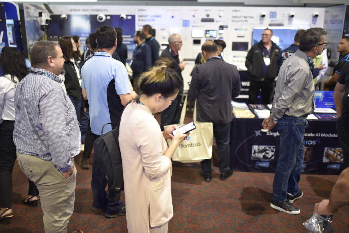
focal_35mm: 35
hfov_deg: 54.4
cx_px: 174
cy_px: 116
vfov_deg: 37.9
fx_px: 339
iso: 800
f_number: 1.6
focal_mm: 35
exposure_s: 1/60
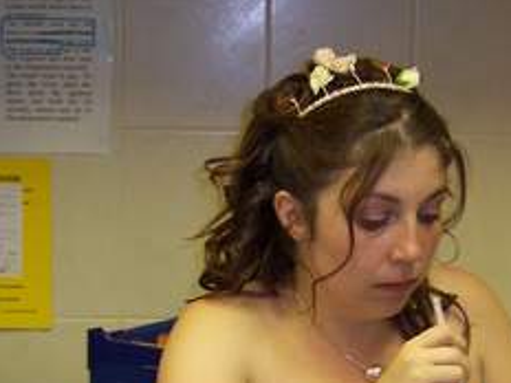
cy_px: 343
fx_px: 1550
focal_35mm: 105
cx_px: 346
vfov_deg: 14.0
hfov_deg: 18.7
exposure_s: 1/30
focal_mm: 8
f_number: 2.8
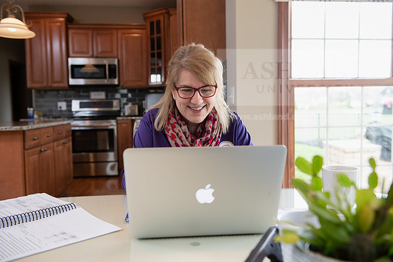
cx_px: 196
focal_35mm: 34
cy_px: 131
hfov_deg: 55.8
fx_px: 371
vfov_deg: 38.9
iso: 640
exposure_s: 1/125
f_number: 4
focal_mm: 34
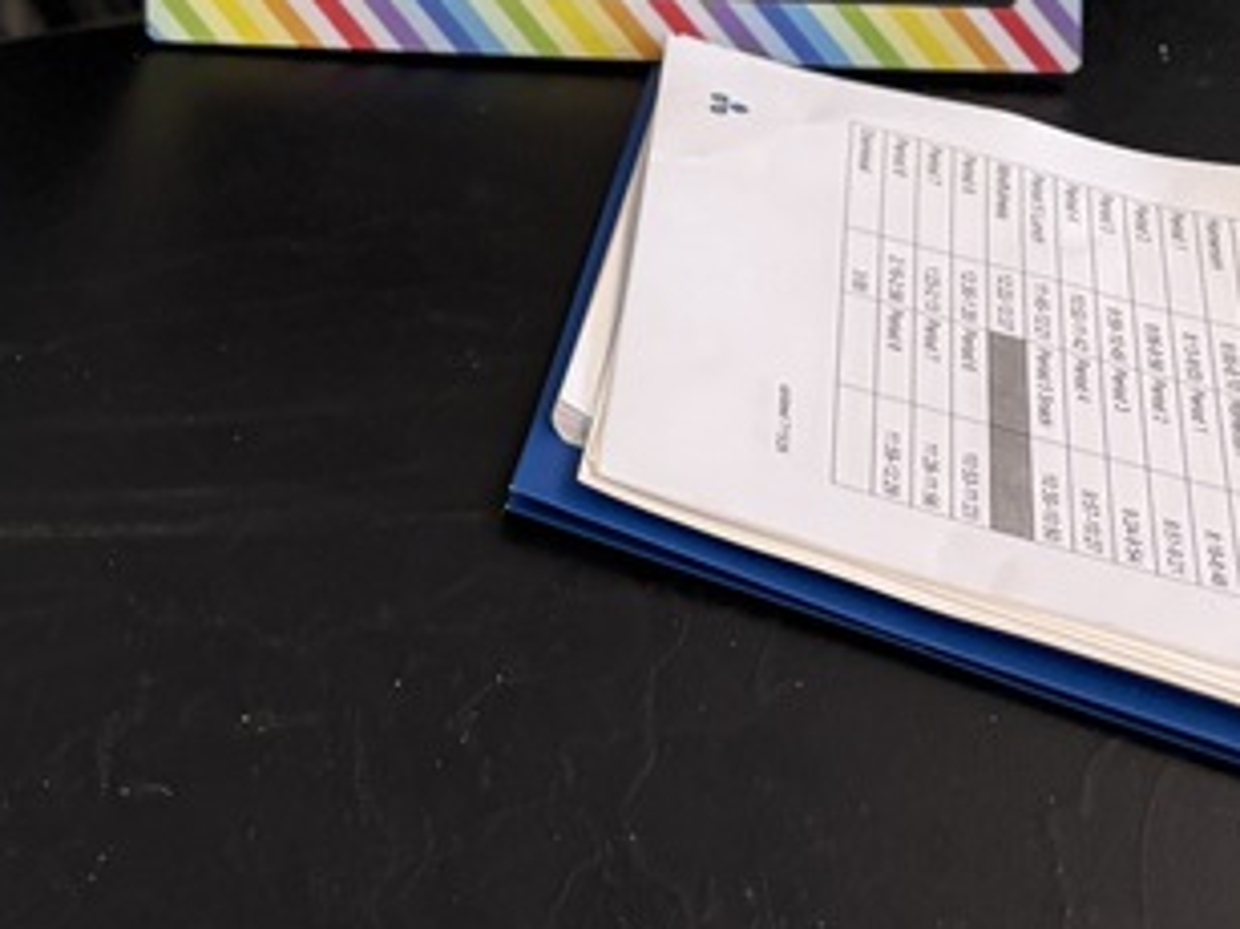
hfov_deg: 22.3
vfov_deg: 16.4
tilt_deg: -22.0
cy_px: -549
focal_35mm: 80
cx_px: -291
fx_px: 2865
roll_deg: -2.6
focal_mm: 6.76
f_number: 1.78
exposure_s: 1/120
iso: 160
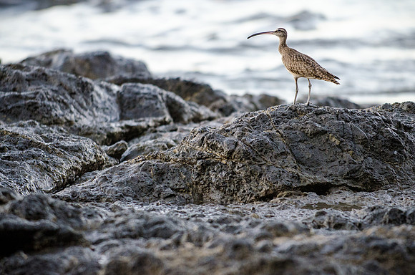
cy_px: 138
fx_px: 3451
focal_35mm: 300
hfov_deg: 6.9
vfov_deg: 4.6
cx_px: 208
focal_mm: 200
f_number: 2.8
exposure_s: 1/1600
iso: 2000
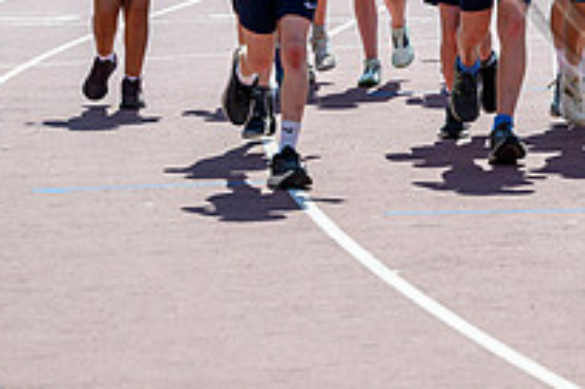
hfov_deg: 7.6
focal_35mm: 268
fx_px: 4351
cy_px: -155
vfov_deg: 5.1
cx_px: 764
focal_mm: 95
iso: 500
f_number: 4.5
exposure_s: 1/2000
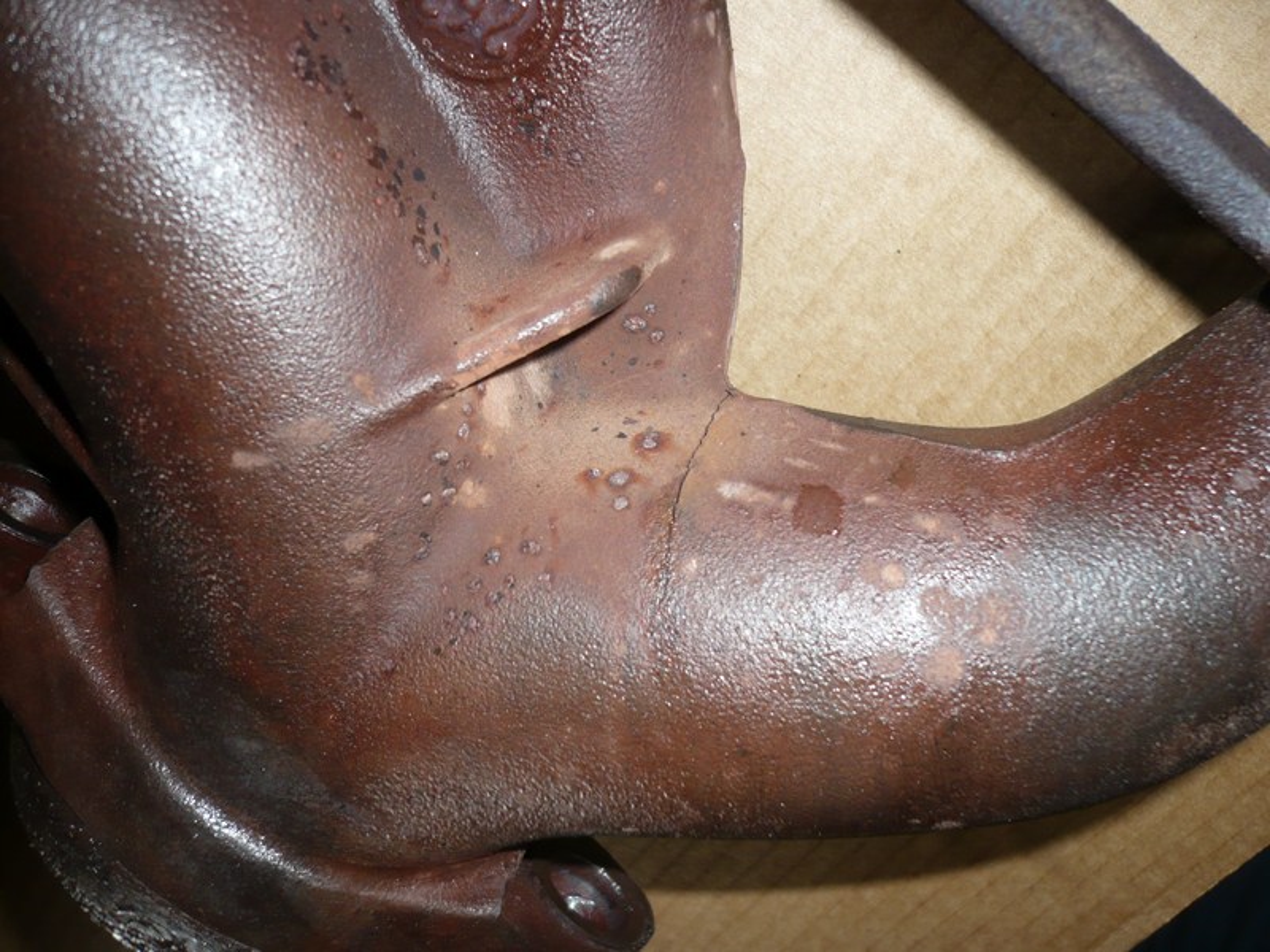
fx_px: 1284
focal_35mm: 35
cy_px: 476
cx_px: 635
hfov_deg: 52.6
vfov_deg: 40.7
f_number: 2.8
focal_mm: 5.8
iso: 100
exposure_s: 1/30
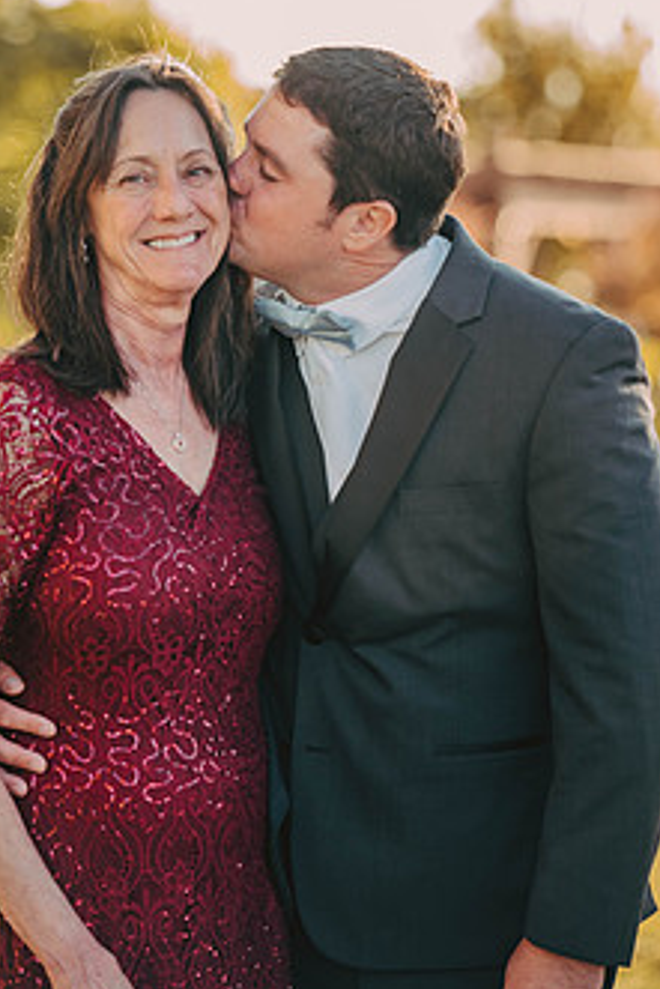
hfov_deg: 8.1
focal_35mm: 170
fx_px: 4670
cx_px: 272
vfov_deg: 12.1
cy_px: 388
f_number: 2.8
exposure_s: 1/1000
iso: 800
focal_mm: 125
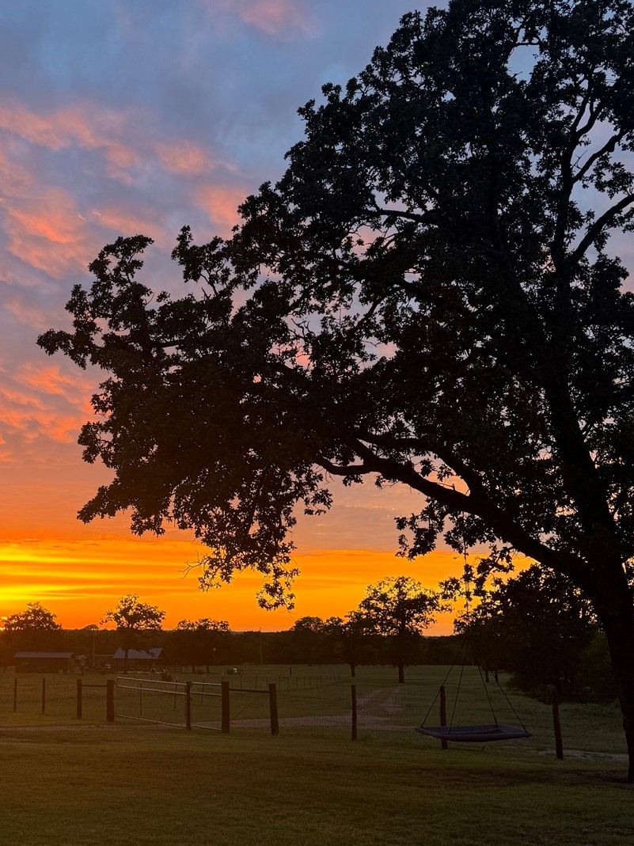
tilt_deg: +11.3
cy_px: 400
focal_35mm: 46
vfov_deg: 41.2
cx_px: 63
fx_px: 1124
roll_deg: -0.6
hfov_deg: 30.1
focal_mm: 6.76
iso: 64
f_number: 1.78
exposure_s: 1/121
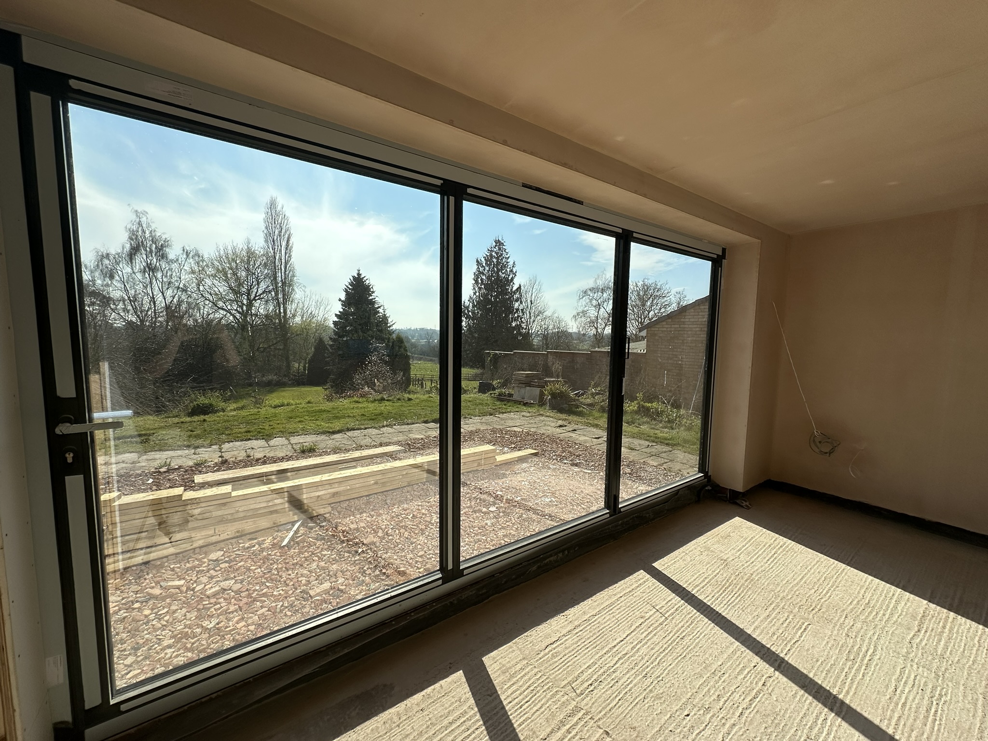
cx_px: 494
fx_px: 400
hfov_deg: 102.1
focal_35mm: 14
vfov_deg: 85.7
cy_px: 370
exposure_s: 1/2564
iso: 40
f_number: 2.2
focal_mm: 2.22
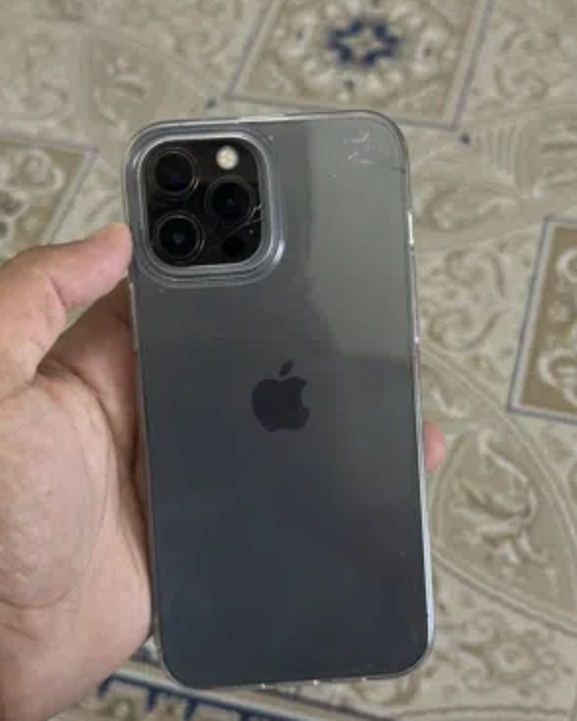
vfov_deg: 36.6
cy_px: 348
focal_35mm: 51
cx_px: 292
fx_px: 1088
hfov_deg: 29.7
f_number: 1.78
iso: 640
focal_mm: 6.86
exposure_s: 1/20
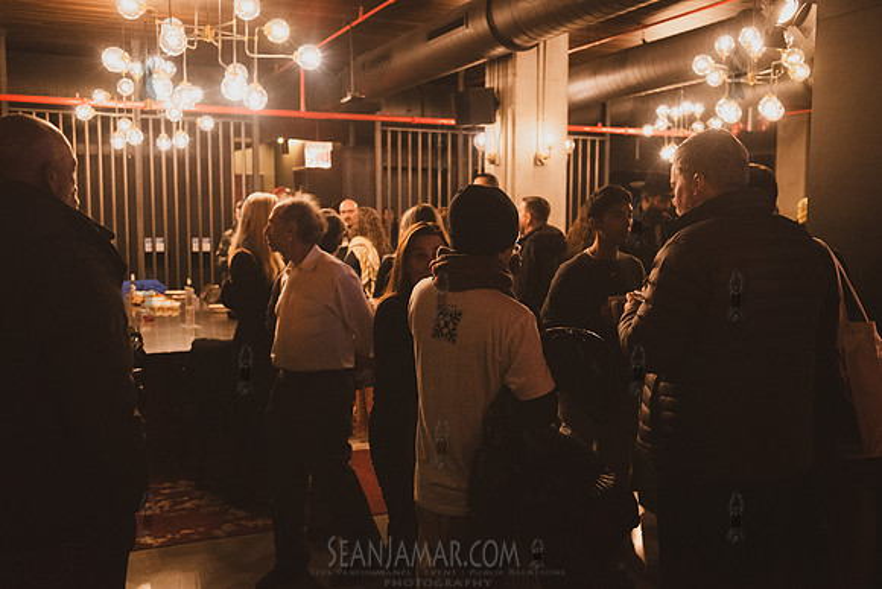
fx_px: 860
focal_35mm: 35
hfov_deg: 54.3
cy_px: 294
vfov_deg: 37.8
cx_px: 441
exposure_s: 1/125
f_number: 3.5
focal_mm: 35
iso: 8000
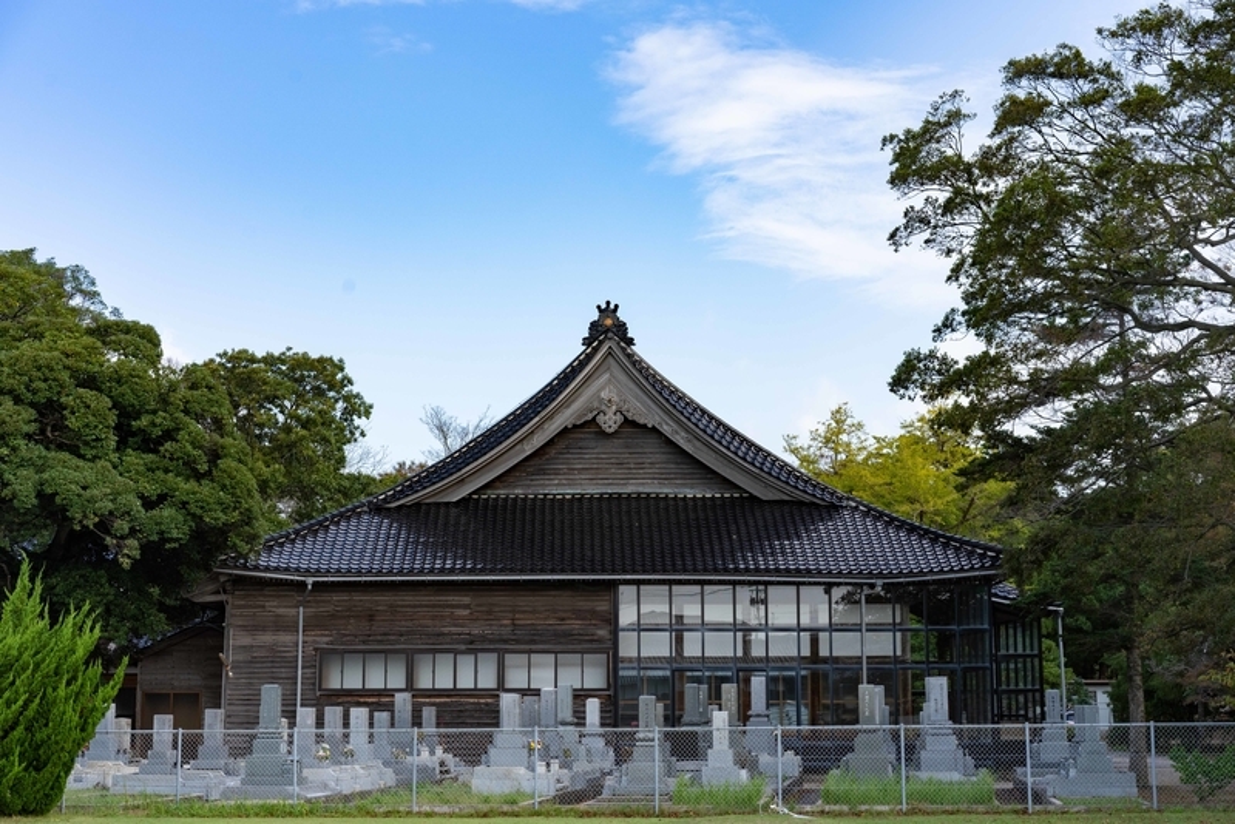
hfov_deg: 36.2
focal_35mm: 55
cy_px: 412
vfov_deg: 24.6
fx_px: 1887
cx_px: 618
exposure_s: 1/500
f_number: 8
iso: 400
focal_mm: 55
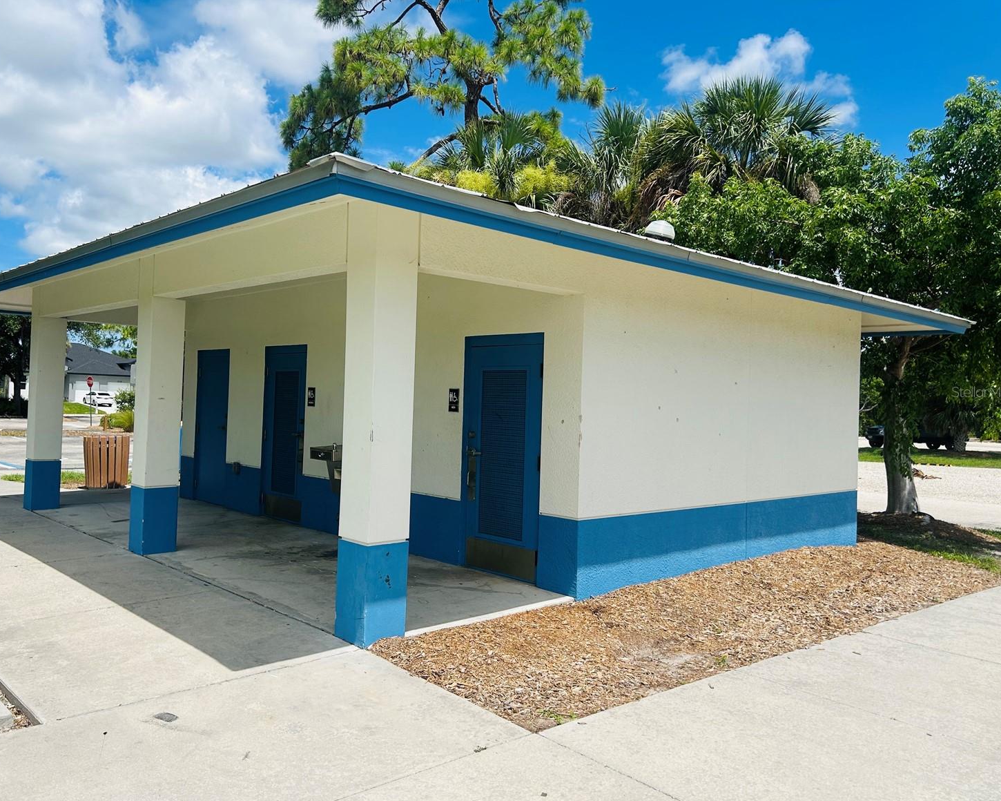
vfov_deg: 51.5
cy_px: 392
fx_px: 830
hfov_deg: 62.1
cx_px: 465
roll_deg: -1.3
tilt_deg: +0.7
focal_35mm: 28
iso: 50
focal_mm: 5.7
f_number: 1.5
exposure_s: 1/6211
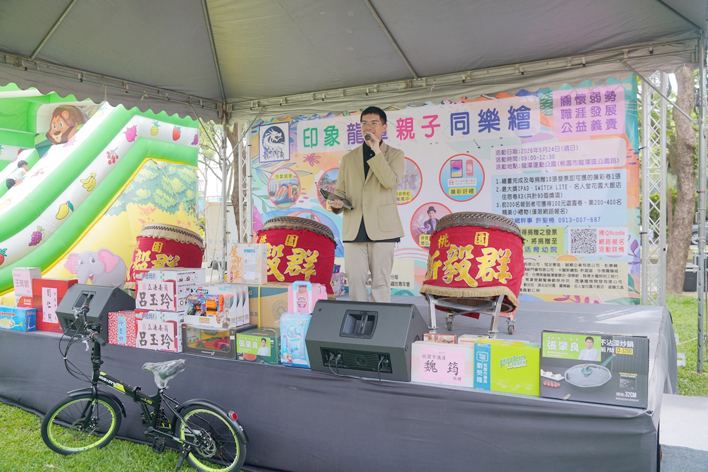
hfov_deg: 61.9
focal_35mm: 30
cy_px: 236
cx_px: 354
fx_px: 590
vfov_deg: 43.6
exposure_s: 1/160
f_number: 4
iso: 200
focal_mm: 30
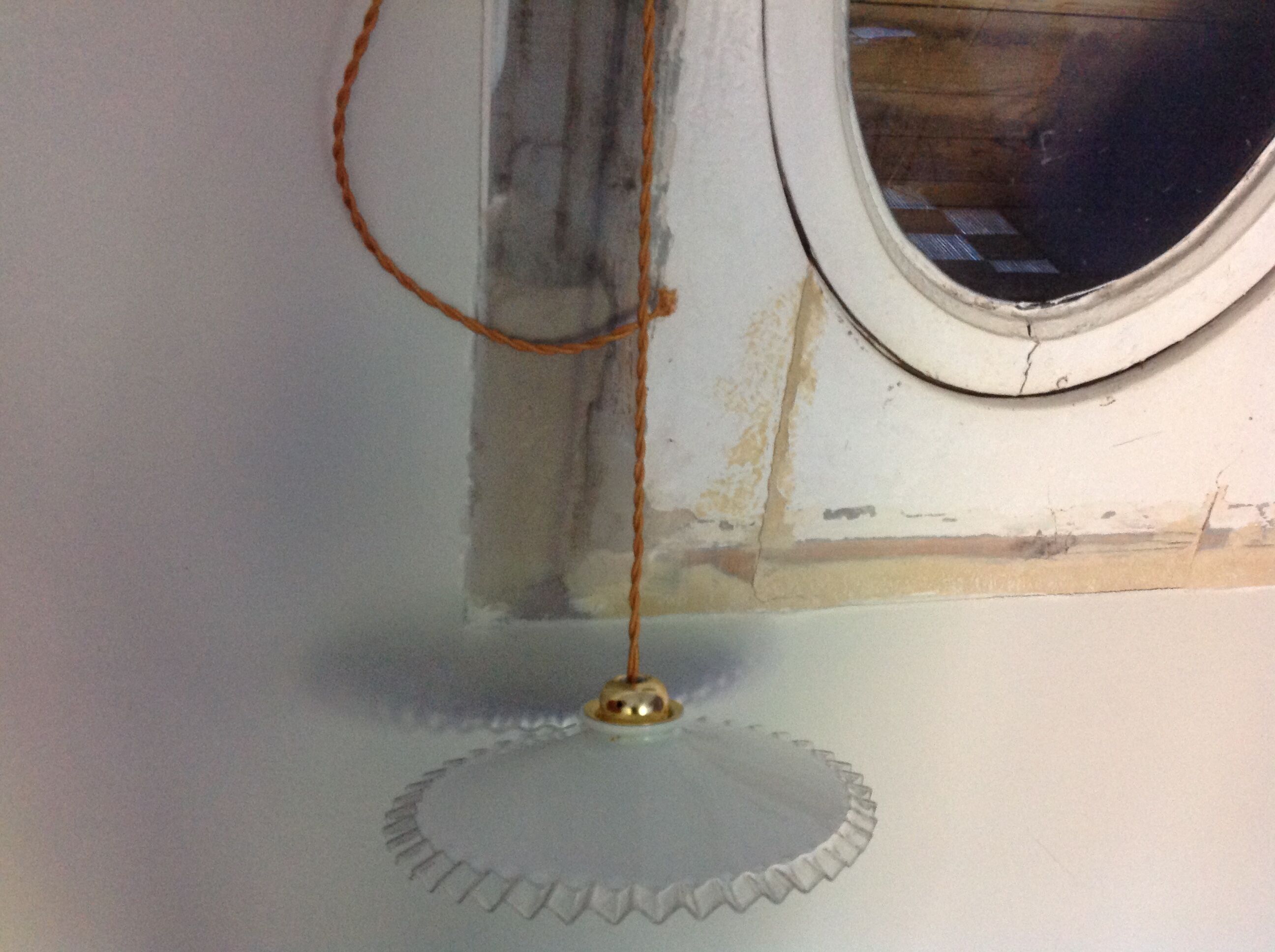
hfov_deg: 52.7
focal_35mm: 35
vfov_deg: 40.6
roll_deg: -5.5
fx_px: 1287
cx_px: 638
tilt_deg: -28.1
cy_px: 476
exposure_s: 1/15
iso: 250
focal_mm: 4.28
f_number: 2.4
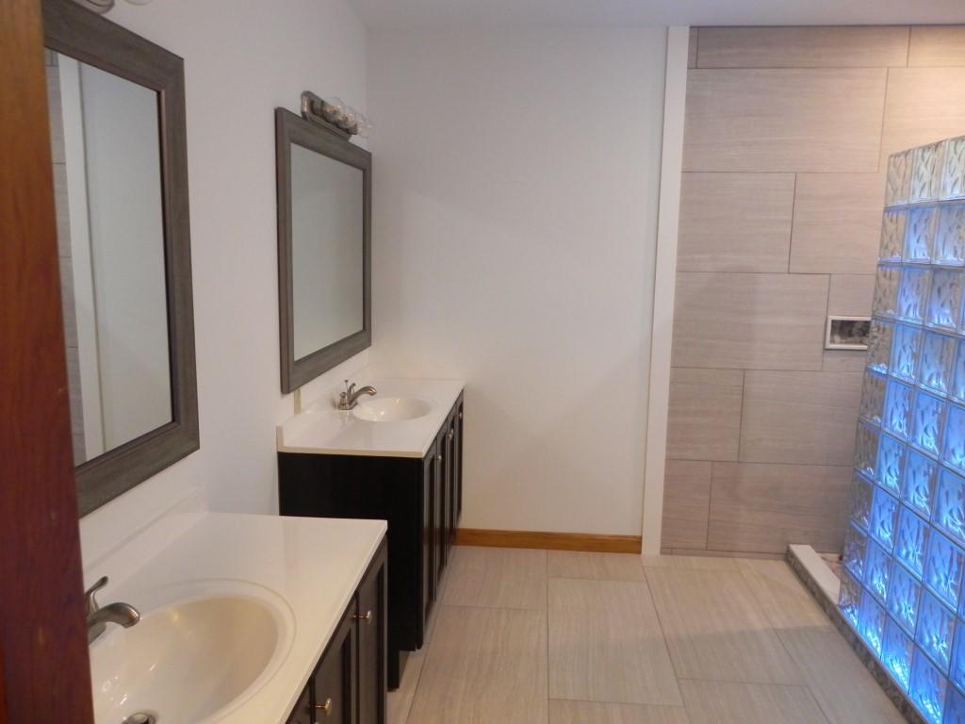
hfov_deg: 67.3
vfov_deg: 53.1
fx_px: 725
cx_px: 482
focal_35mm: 26
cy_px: 362
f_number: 2.8
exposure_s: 1/30
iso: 354
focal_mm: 4.6
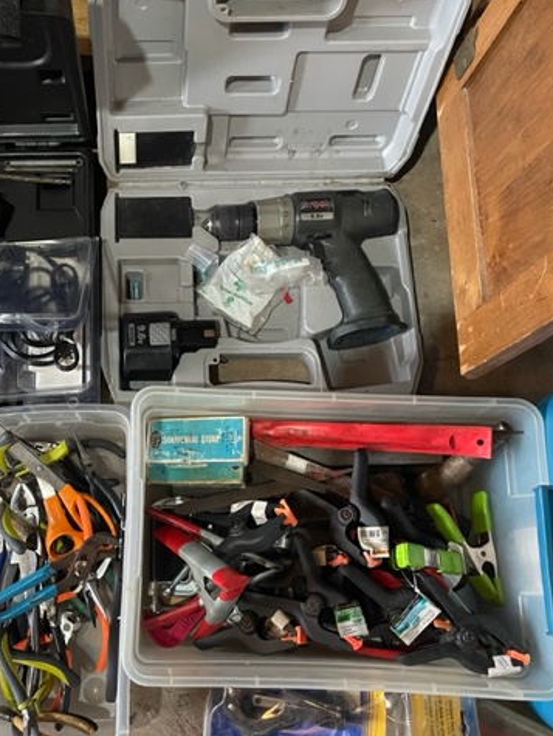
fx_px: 745
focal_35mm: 35
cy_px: 367
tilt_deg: -75.6
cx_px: 127
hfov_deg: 39.5
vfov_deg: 52.6
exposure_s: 1/30
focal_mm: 4.2
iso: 800
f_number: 1.6
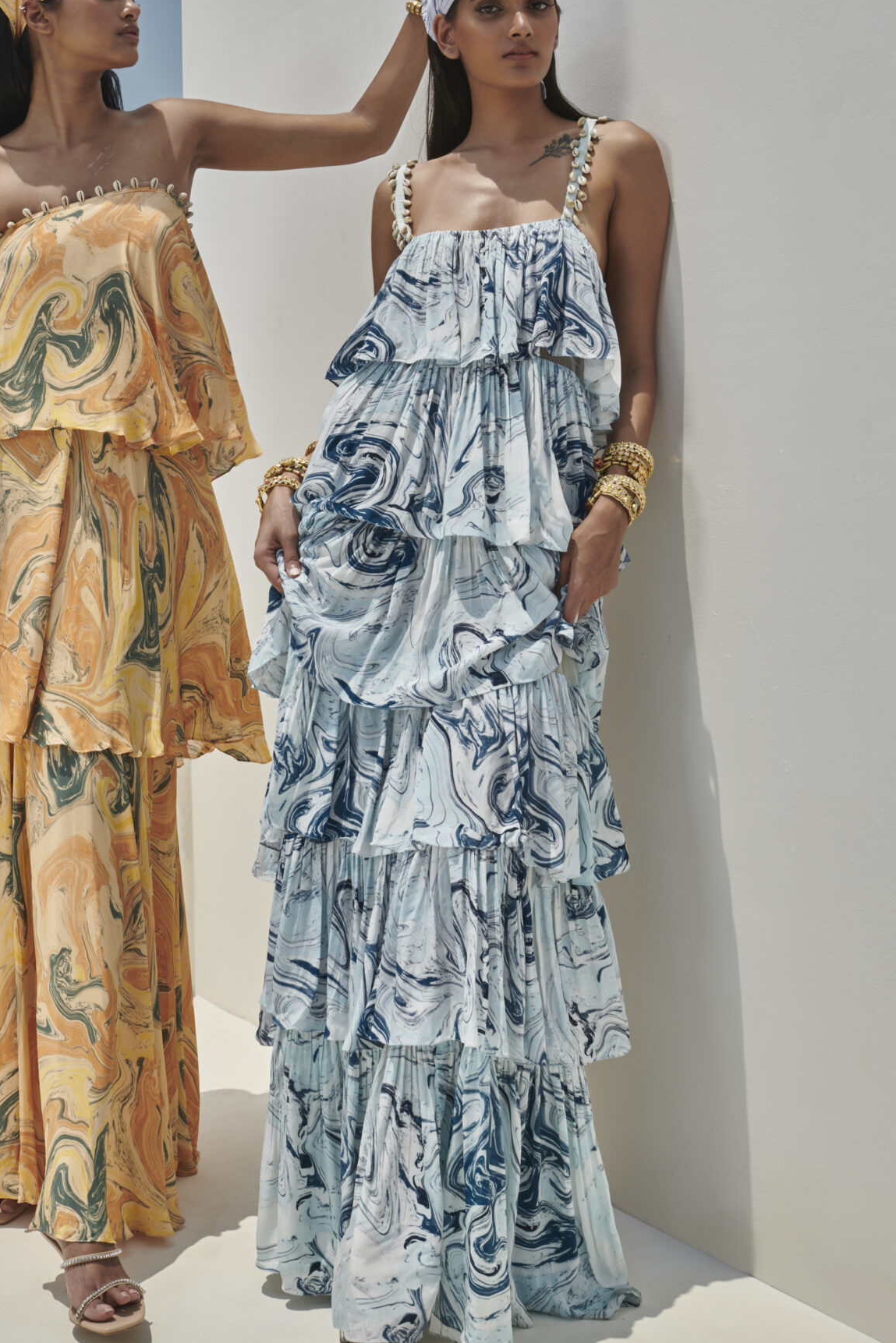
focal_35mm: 52
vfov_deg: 37.9
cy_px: 472
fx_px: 1941
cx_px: 290
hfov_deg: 25.8
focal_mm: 35
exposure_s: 1/200
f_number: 14
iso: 125
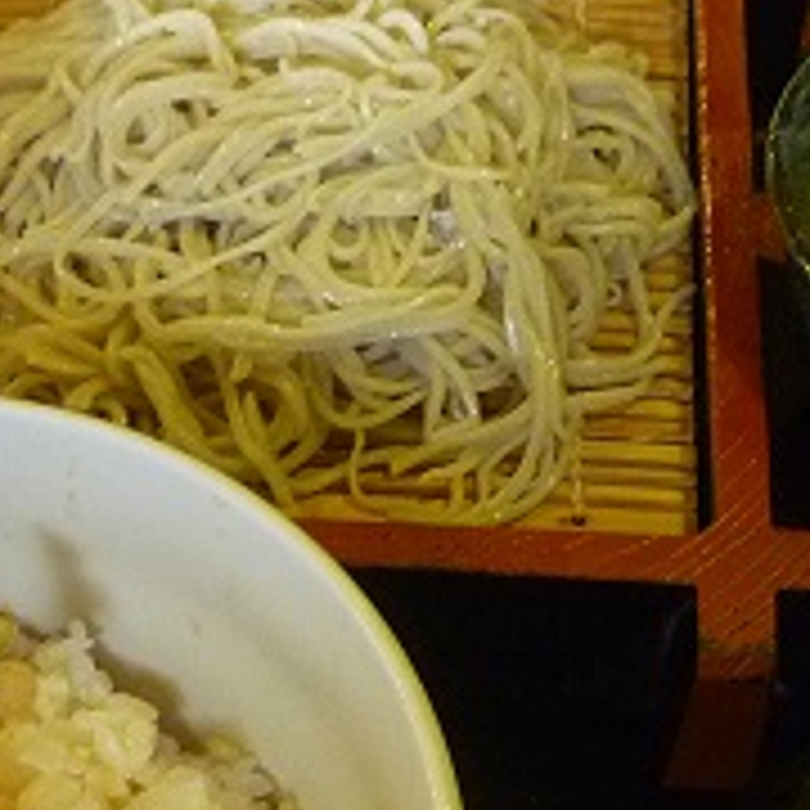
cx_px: 428
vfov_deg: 23.1
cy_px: 724
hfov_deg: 23.7
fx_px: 1933
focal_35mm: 73
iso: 400
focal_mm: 5.2
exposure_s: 1/8
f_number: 3.3
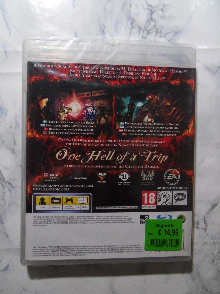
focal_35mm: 24
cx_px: 110
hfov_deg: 56.8
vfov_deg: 71.6
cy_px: 147
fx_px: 203
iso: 400
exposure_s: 1/10
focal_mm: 4.2
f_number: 3.3
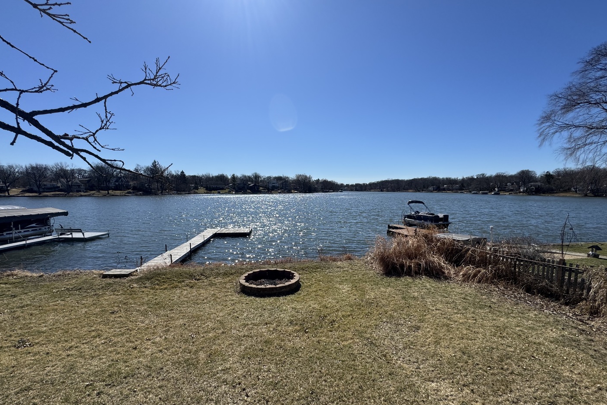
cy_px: 218
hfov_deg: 100.4
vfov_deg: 77.2
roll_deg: +0.0
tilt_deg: -6.3
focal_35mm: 15
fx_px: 253
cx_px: 304
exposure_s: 1/3390
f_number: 2.2
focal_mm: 2.22
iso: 50
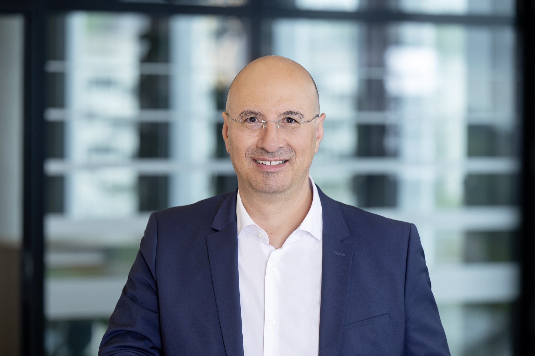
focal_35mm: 130
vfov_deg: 10.5
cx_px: 268
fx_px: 1930
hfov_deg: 15.8
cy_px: 178
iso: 200
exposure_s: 1/125
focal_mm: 130
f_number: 3.5
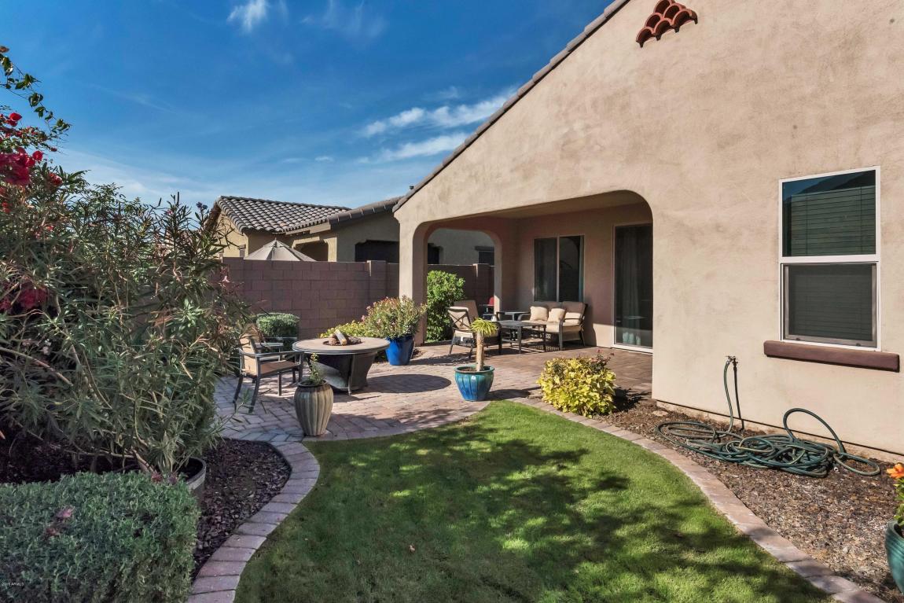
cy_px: 302
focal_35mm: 19
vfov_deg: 64.6
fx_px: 477
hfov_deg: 86.9
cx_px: 452
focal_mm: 19
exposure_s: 1/2500
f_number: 16
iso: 3200
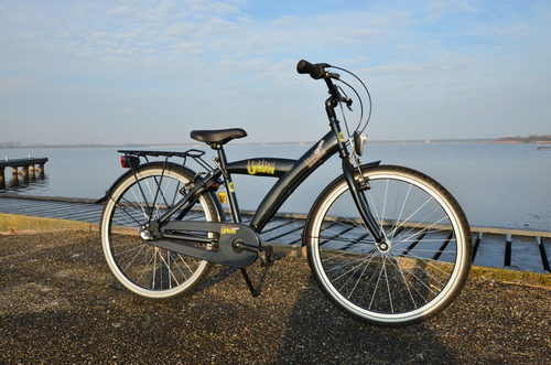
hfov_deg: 64.7
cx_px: 276
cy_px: 182
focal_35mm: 28
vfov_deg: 45.5
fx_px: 435
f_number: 10
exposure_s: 1/250
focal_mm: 19
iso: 280
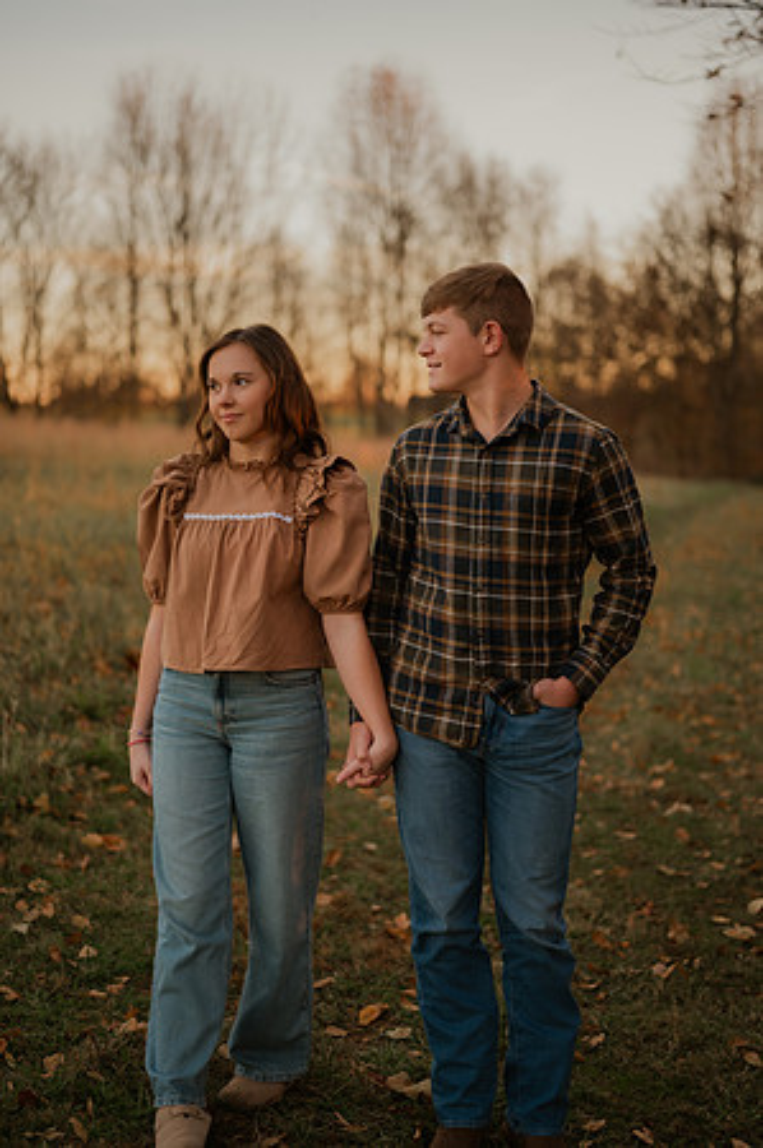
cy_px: 574
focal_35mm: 50
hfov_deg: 26.9
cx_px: 382
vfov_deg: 39.6
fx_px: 1593
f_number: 1.8
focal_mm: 50
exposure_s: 1/125
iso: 100
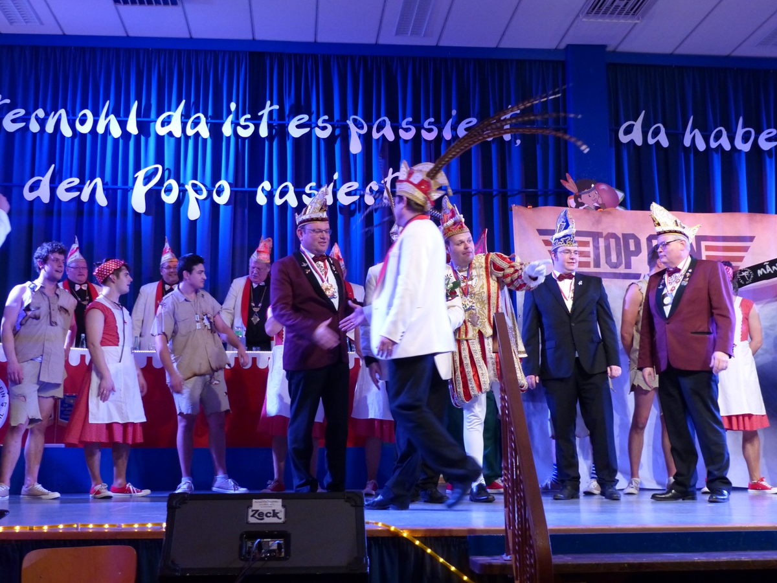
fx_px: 1010
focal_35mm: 45
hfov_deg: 42.1
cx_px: 388
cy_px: 292
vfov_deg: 32.2
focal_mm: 8.1
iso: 400
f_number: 2.8
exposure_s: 1/40
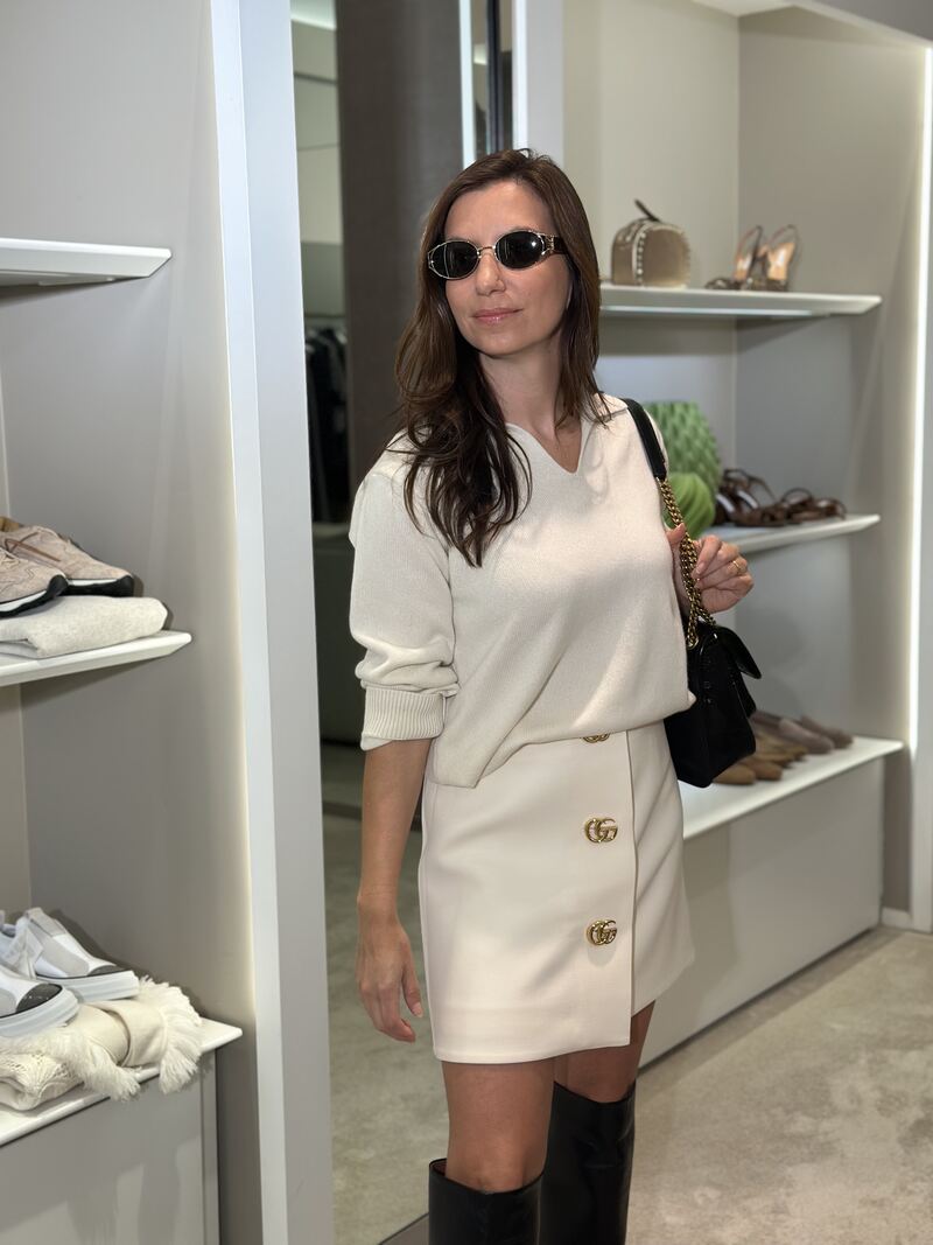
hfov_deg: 30.3
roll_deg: -0.5
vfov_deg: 39.7
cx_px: 466
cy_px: 622
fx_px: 1725
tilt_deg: -7.8
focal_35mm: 48
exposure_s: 1/216
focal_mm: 6.86
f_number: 1.78
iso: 80
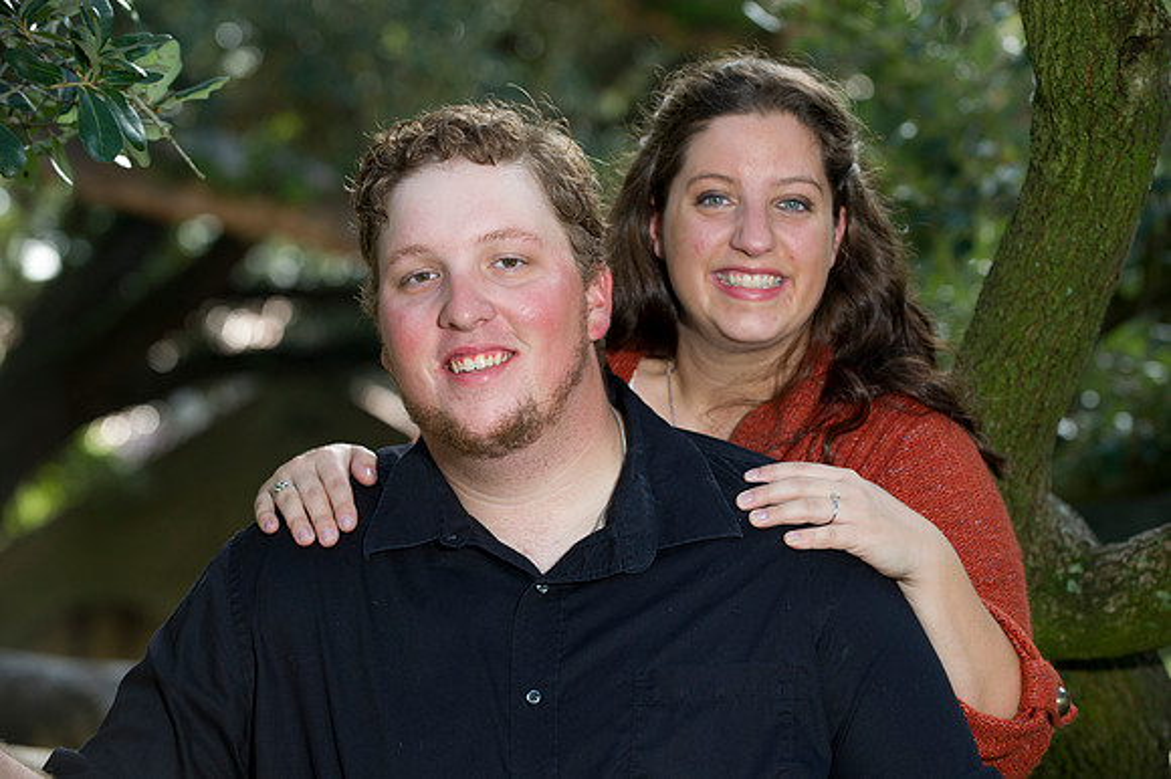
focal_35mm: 110
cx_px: 586
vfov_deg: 12.4
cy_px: 390
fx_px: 3576
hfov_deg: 18.6
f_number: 4
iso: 320
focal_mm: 110
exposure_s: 1/160
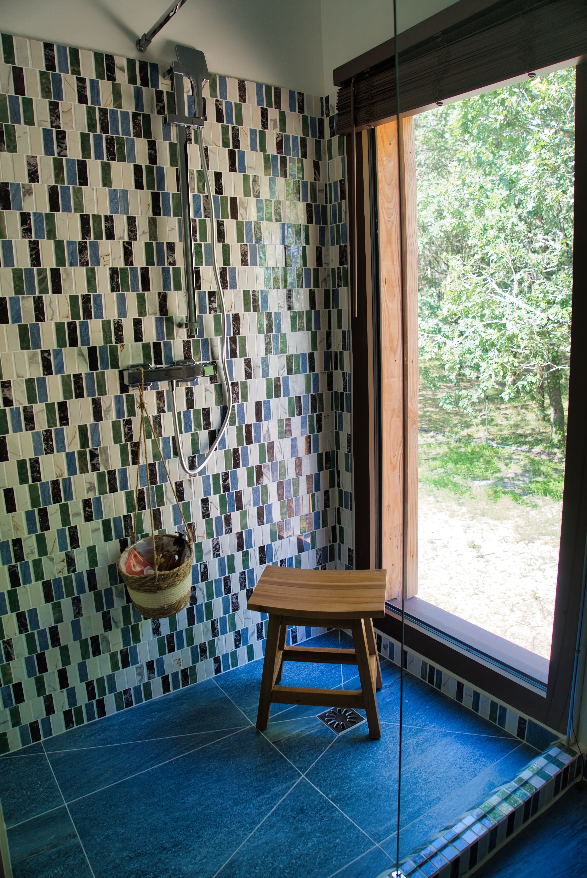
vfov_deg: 73.7
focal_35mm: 24
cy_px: 439
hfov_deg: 53.2
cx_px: 294
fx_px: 586
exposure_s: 1/100
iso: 200
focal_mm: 24
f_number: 4
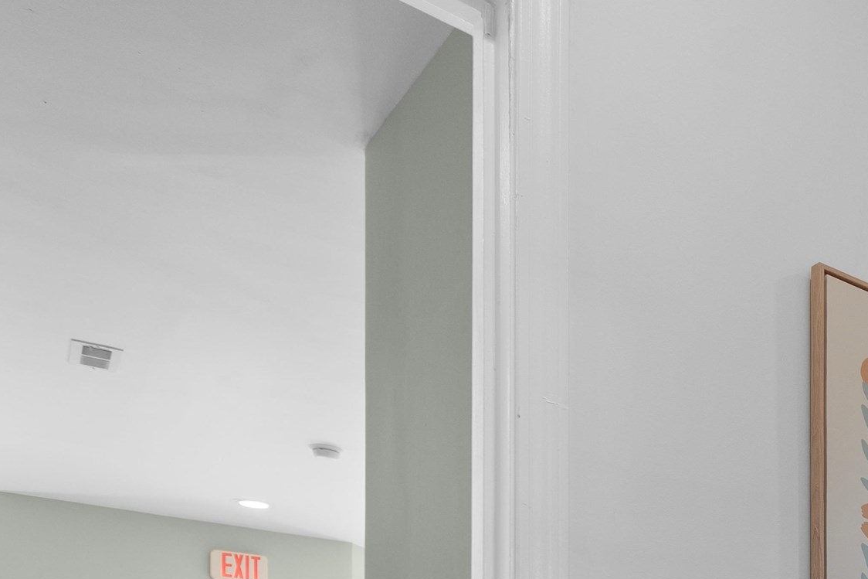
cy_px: 761
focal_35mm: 41
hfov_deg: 38.3
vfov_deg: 27.1
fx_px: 988
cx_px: 978
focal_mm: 10
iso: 100
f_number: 4.5
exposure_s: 1/13
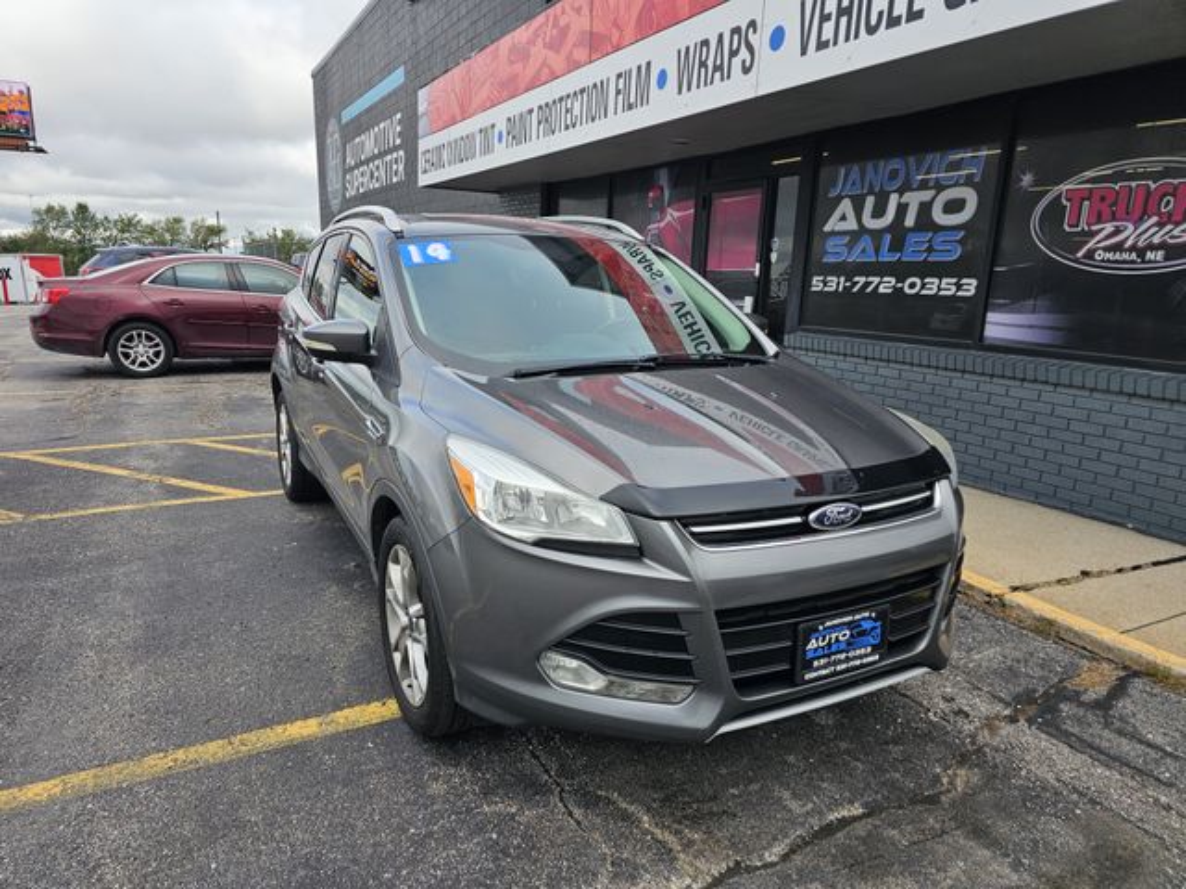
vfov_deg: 58.9
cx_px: 593
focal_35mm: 23
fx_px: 788
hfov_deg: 73.9
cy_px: 444
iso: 10
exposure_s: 1/273
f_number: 1.7
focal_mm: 6.3
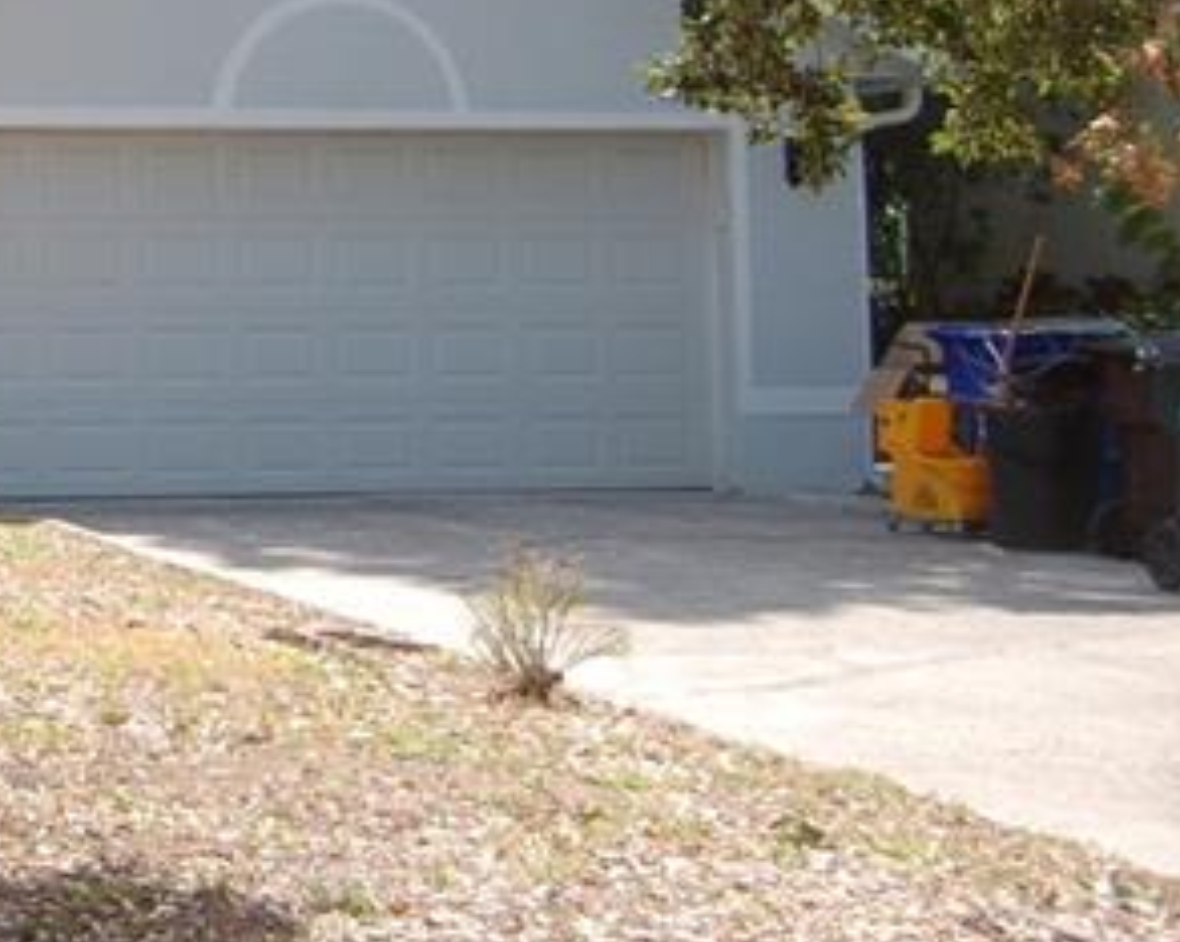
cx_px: -705
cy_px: -32
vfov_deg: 8.2
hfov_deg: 9.9
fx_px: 6526
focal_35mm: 187
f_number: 5
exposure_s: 1/640
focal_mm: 38
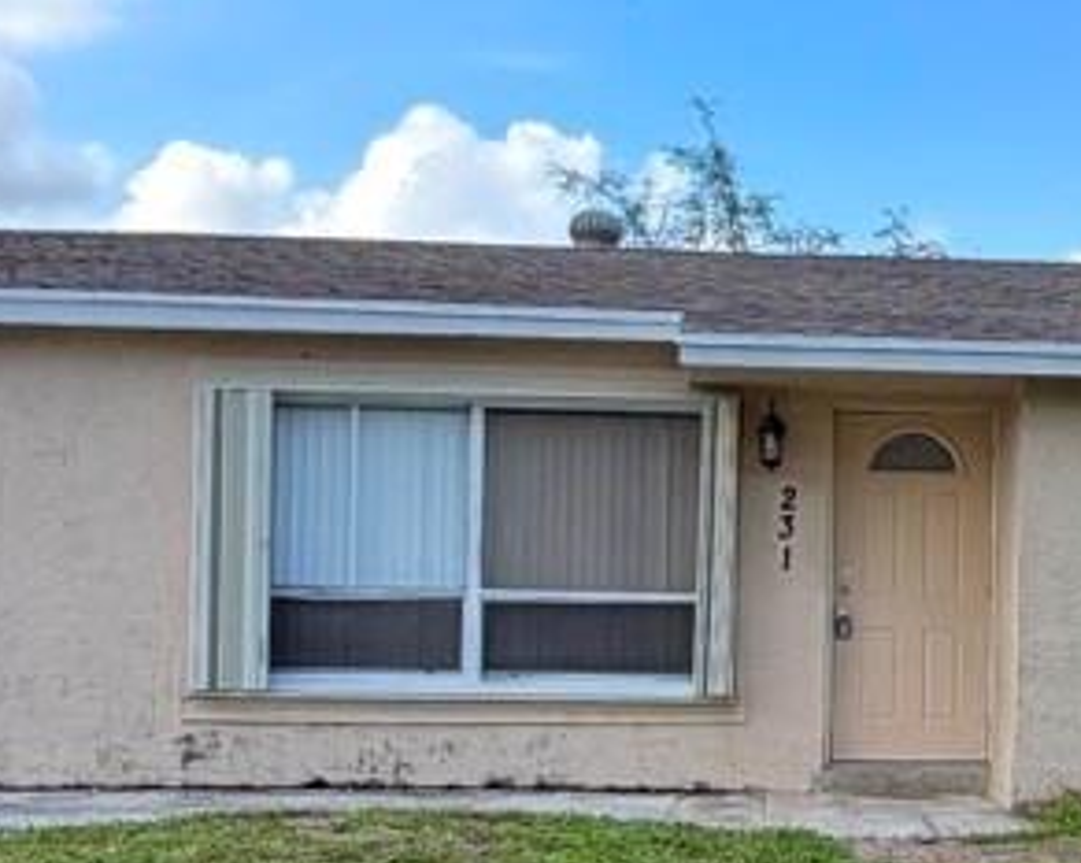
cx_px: 922
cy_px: 556
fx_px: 1918
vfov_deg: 25.3
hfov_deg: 30.4
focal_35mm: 60
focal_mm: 2.22
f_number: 2.2
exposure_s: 1/361
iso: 50
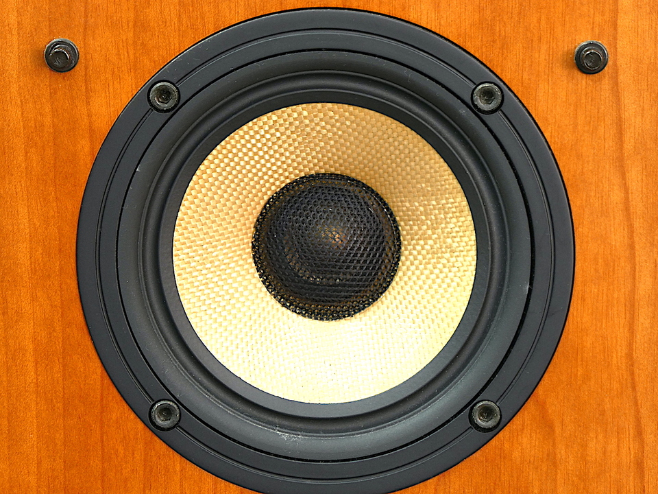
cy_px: 247
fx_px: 3802
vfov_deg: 7.4
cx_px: 329
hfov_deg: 9.9
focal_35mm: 200
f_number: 5.6
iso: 100
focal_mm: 35.8
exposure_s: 1/1.6
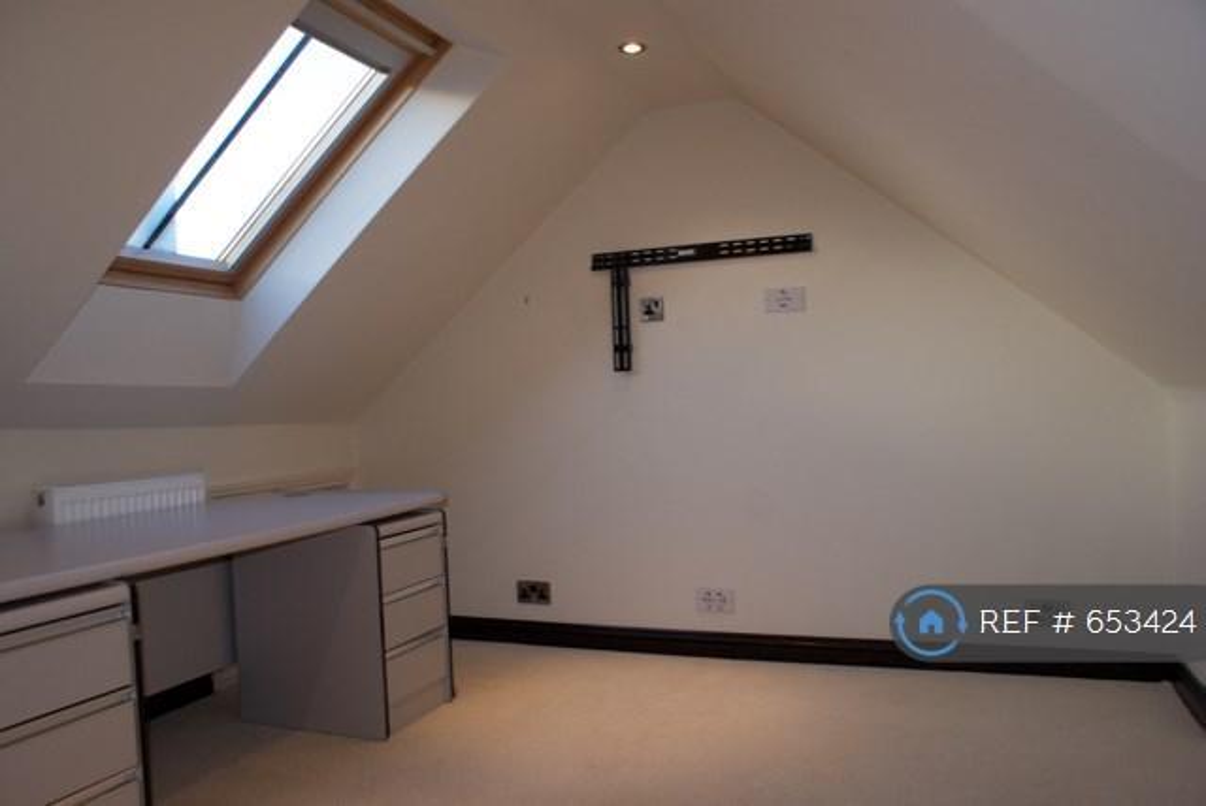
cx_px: 603
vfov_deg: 48.0
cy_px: 403
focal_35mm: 27
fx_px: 905
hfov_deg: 67.3
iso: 400
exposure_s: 1/80
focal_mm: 18
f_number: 5.6
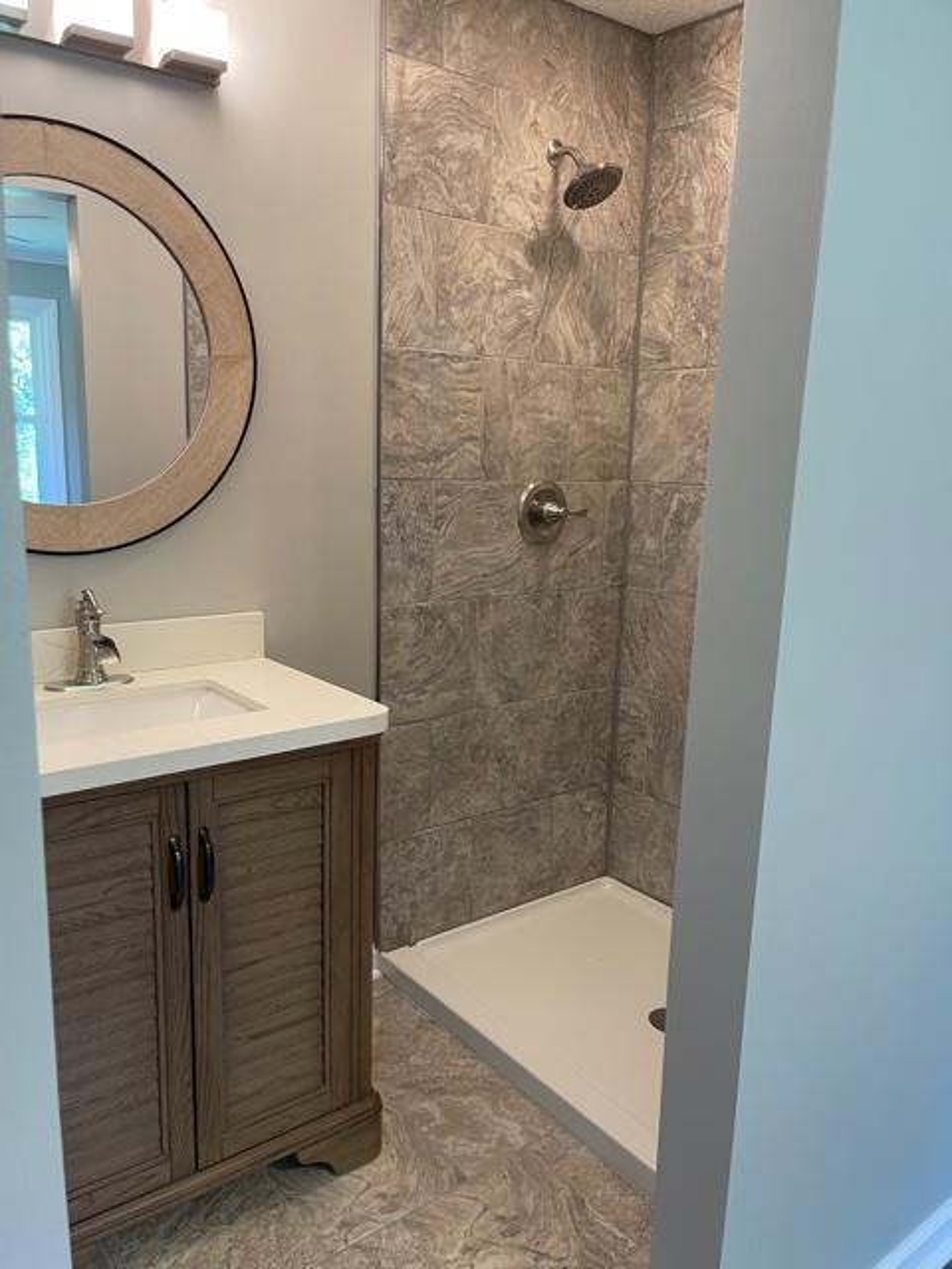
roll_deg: -1.8
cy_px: 634
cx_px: 476
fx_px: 953
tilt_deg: -10.9
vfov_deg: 67.3
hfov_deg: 53.1
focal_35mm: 26
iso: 100
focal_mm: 5.1
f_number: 1.6
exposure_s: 1/60
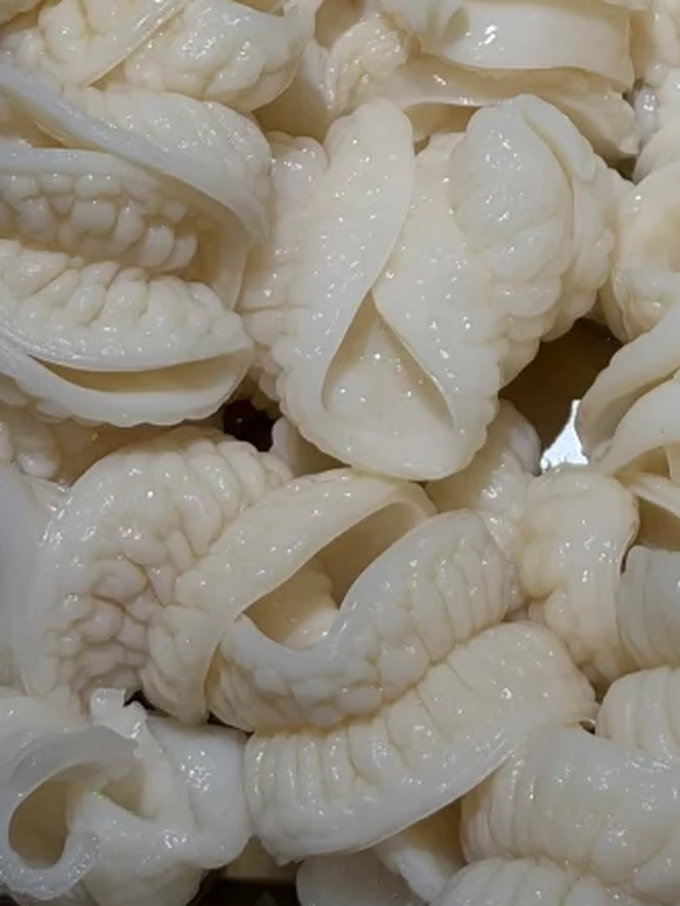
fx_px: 4136
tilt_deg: -61.6
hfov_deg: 9.3
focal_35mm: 158
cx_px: 748
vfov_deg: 12.2
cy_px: -228
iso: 64
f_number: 1.78
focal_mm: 6.76
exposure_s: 1/615
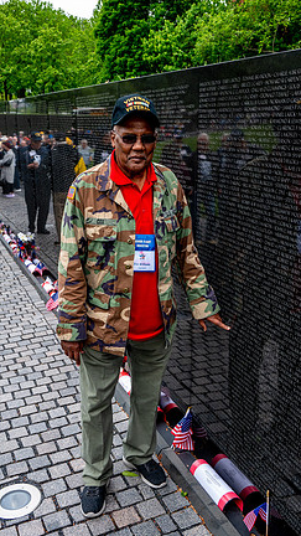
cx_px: 139
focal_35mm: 36
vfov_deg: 55.3
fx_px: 511
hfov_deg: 32.8
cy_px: 277
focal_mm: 33
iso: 1100
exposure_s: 1/640
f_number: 8
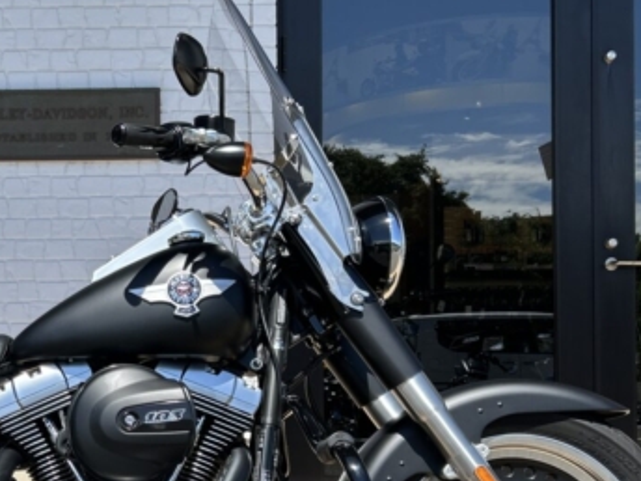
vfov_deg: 24.9
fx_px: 1074
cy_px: 364
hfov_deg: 31.6
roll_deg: +0.8
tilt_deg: +0.2
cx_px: 58
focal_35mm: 58
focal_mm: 5.7
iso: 50
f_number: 1.5
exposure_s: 1/2915
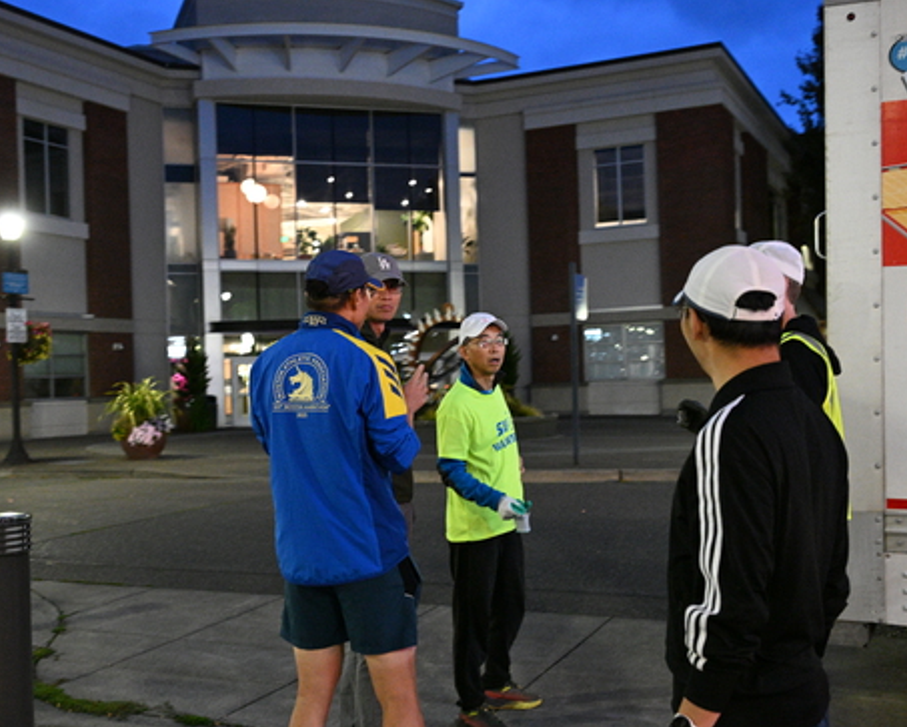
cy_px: 361
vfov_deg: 36.5
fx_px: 1101
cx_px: 426
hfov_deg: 44.7
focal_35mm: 41
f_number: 4
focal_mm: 36
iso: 10000
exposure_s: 1/80
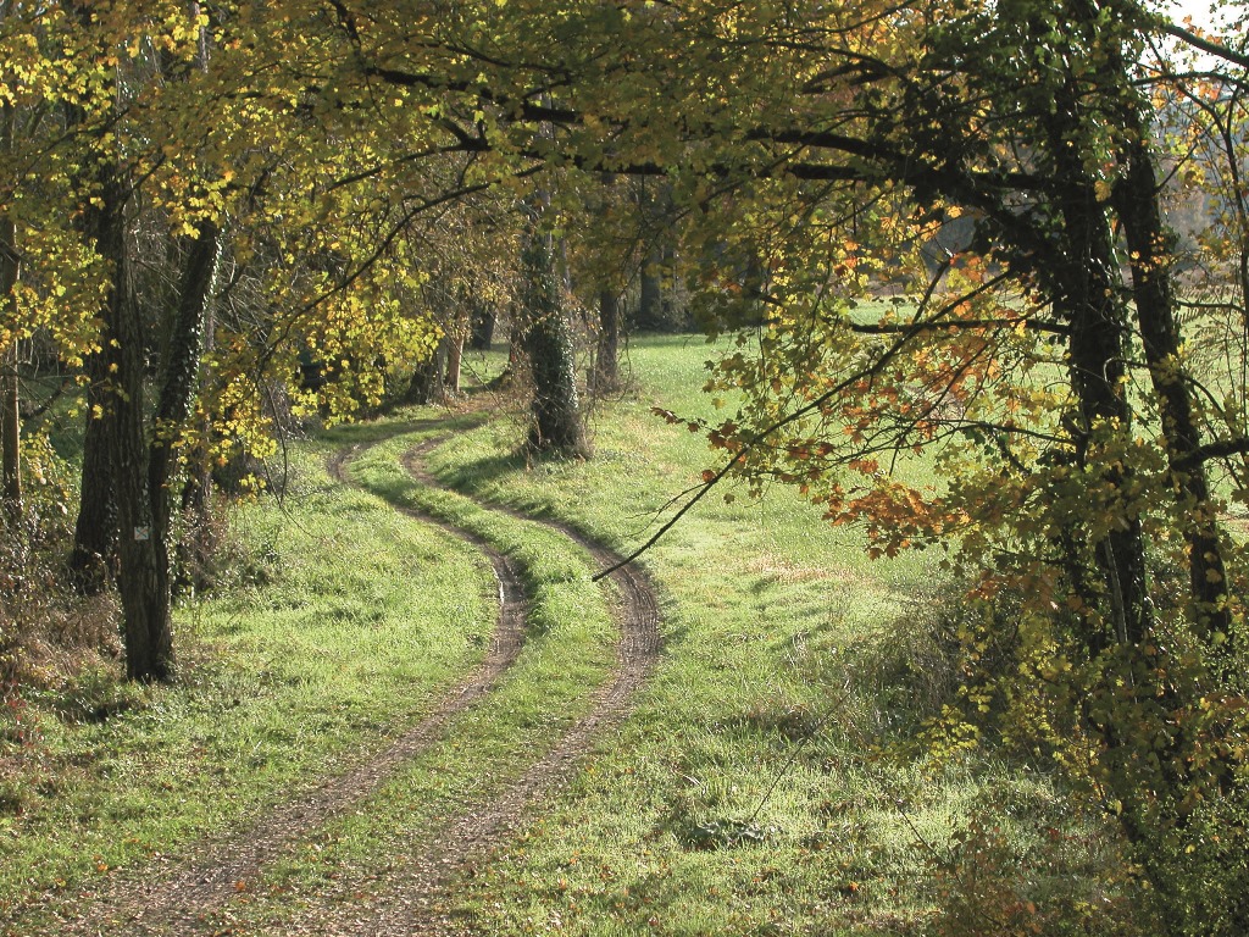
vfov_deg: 17.4
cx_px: 624
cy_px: 468
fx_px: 3067
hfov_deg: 23.0
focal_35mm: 85
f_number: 4.8
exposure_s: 1/145
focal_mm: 21.4
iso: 100
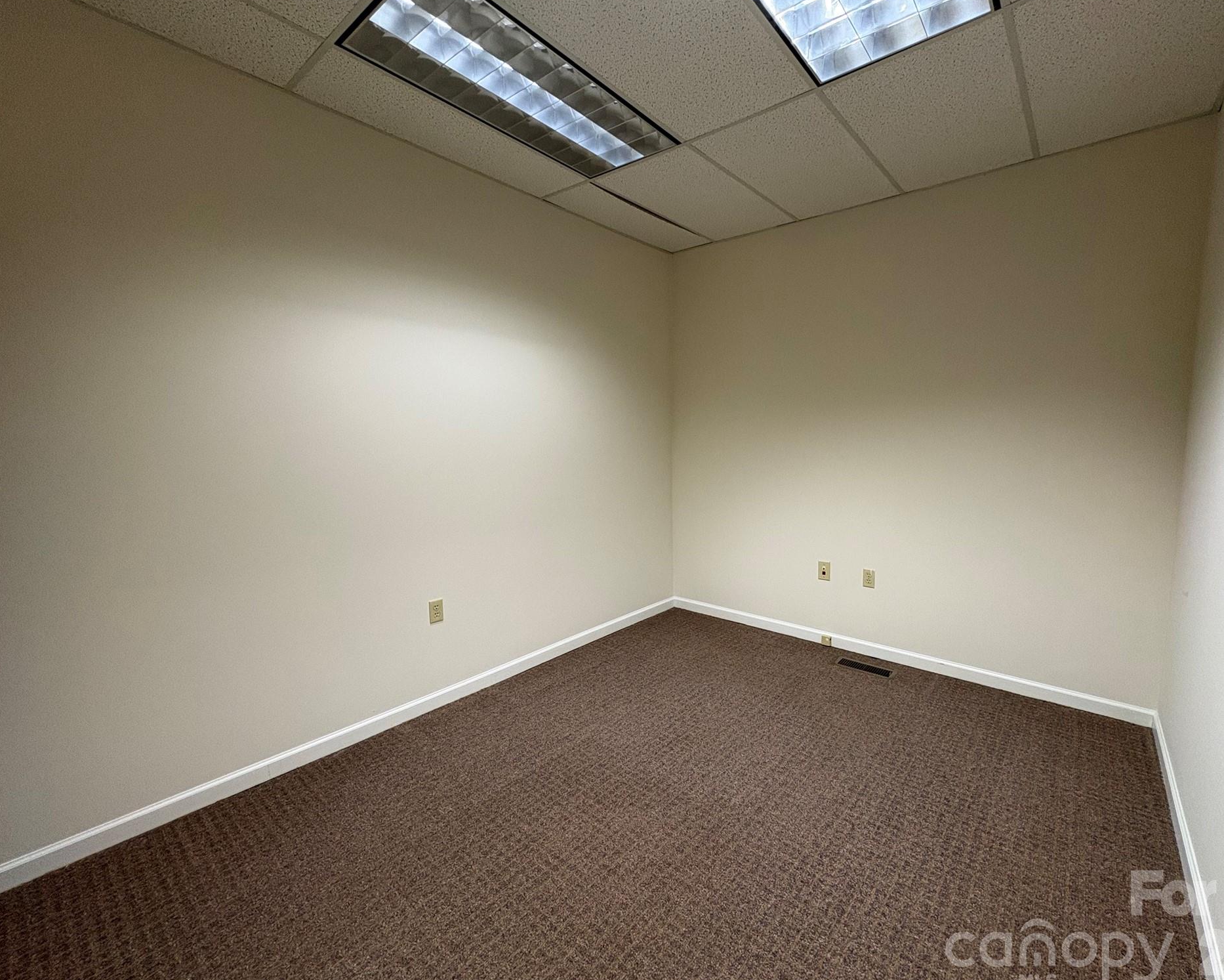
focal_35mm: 15
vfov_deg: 84.0
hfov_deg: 96.5
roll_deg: -0.4
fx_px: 543
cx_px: 668
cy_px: 495
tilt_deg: -6.6
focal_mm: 2.22
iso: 160
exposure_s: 1/60
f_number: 2.2
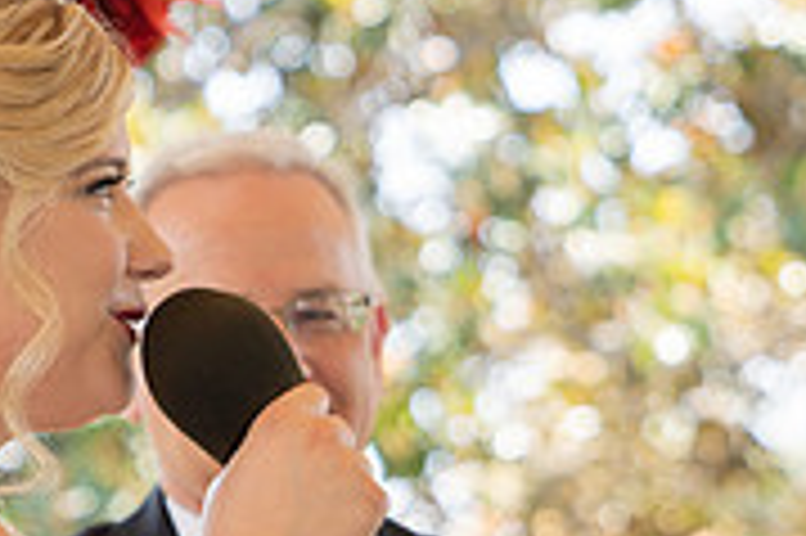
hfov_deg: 8.6
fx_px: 5346
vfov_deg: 5.7
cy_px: 593
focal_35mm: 239
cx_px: 820
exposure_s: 1/100
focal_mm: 70
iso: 100
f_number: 3.2
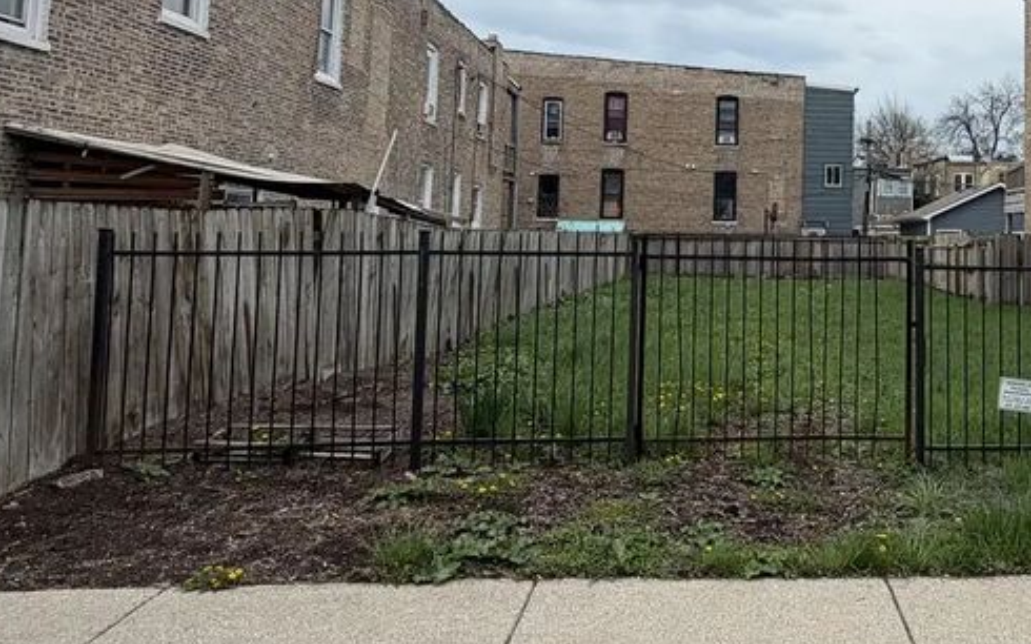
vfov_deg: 39.5
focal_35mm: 31
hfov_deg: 57.1
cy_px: 162
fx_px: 871
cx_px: 814
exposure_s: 1/770
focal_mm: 2.22
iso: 20
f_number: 2.2
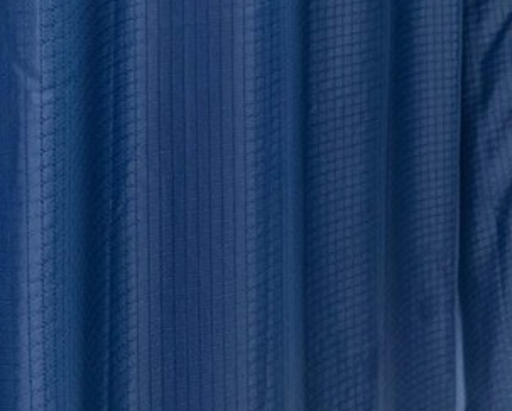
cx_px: 364
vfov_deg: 20.0
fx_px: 956
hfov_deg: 29.7
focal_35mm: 63
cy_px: -252
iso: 1000
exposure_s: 1/6
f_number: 7.1
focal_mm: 12
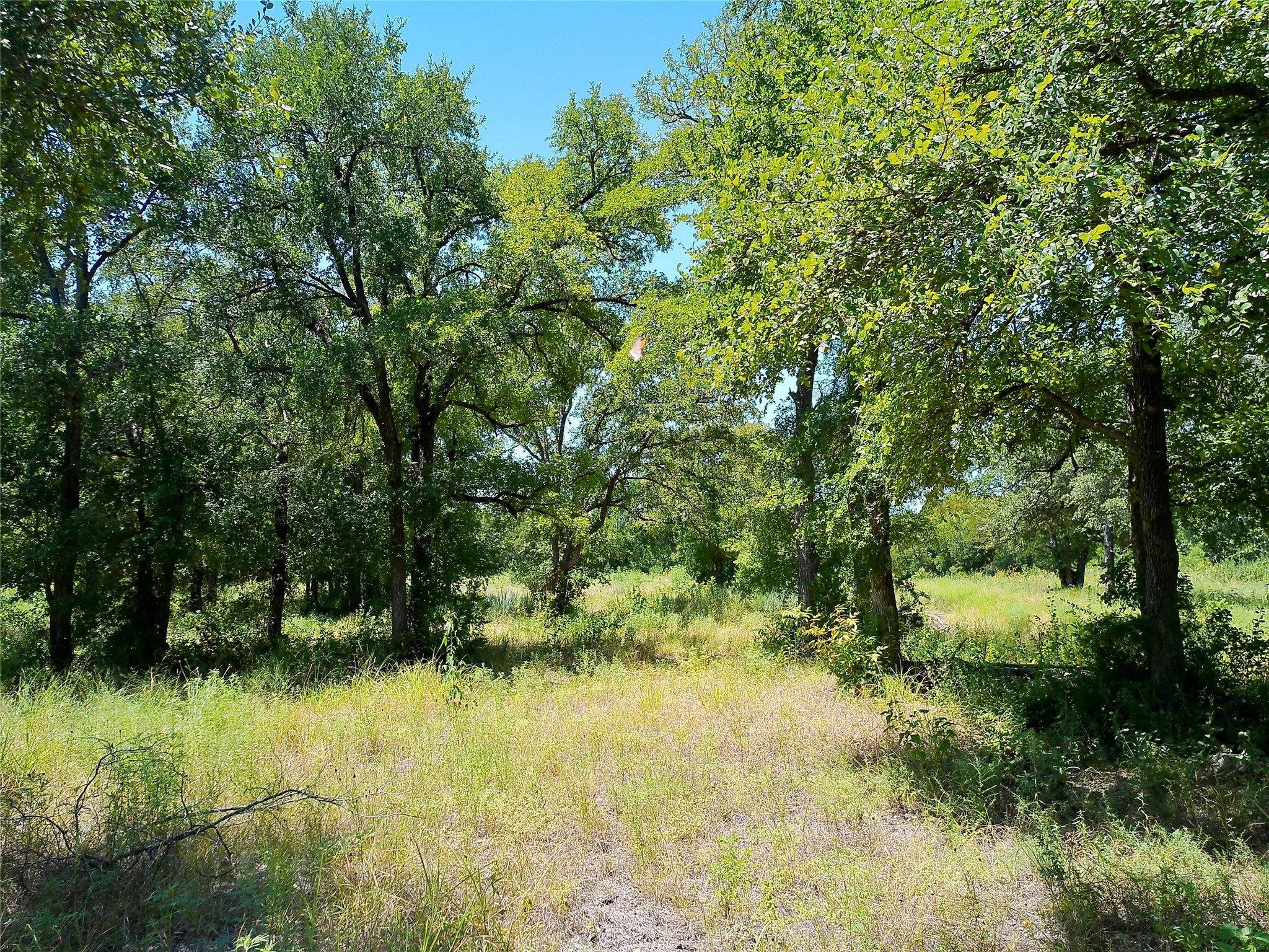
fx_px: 953
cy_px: 476
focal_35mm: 26
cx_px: 634
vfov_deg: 53.1
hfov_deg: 67.3
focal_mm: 6.8
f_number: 2
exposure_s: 1/899
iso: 100
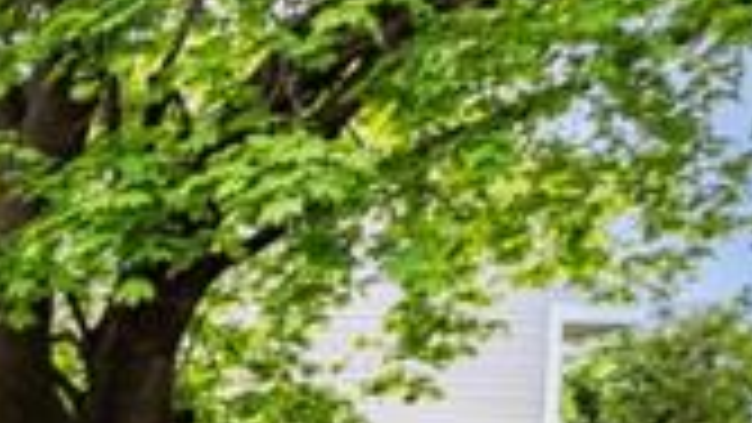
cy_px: 754
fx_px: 1795
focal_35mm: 90
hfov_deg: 13.3
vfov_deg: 12.3
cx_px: -1241
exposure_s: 1/60
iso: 100
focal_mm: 14
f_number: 5.6
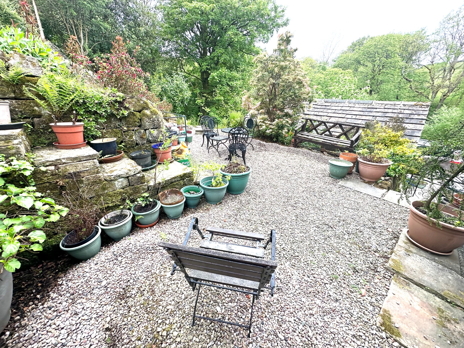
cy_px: 174
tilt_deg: -23.4
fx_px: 188
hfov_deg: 102.1
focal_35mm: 14
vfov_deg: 85.7
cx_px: 232
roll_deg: -1.2
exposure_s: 1/265
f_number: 2.2
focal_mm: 2.22
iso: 40
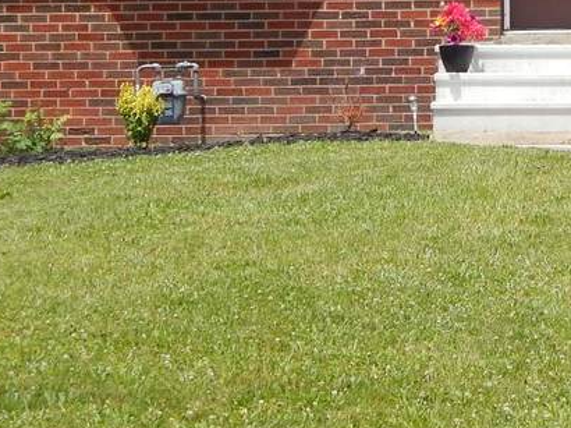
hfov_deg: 12.7
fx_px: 2522
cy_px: 18
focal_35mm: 153
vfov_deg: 9.6
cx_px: 627
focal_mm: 8.6
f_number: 3.7
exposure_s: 1/800
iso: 125
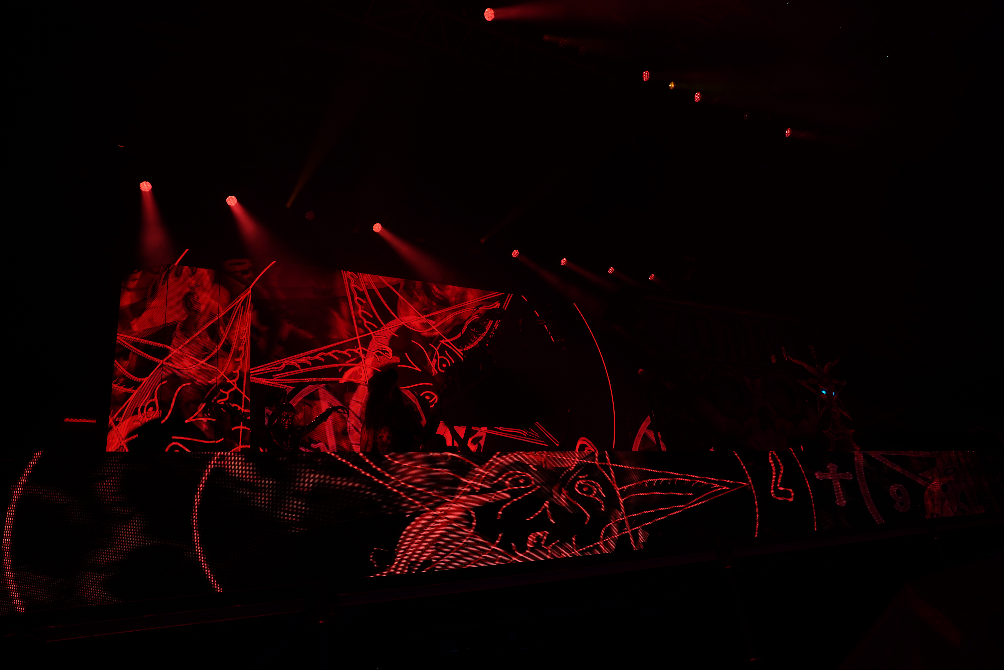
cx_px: 502
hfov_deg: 73.7
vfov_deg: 53.1
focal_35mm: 24
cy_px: 335
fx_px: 669
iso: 100
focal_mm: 24
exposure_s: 1/60
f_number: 5.6
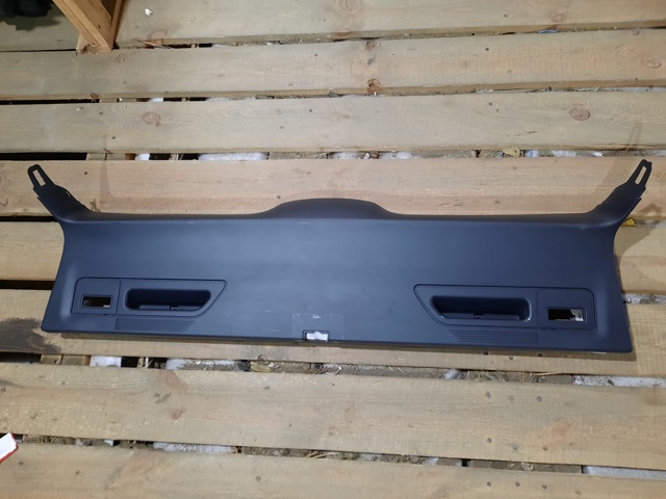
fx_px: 481
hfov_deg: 69.4
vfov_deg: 54.9
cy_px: 250
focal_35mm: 25
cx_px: 333
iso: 500
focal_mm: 4.6
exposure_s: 1/25
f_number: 2
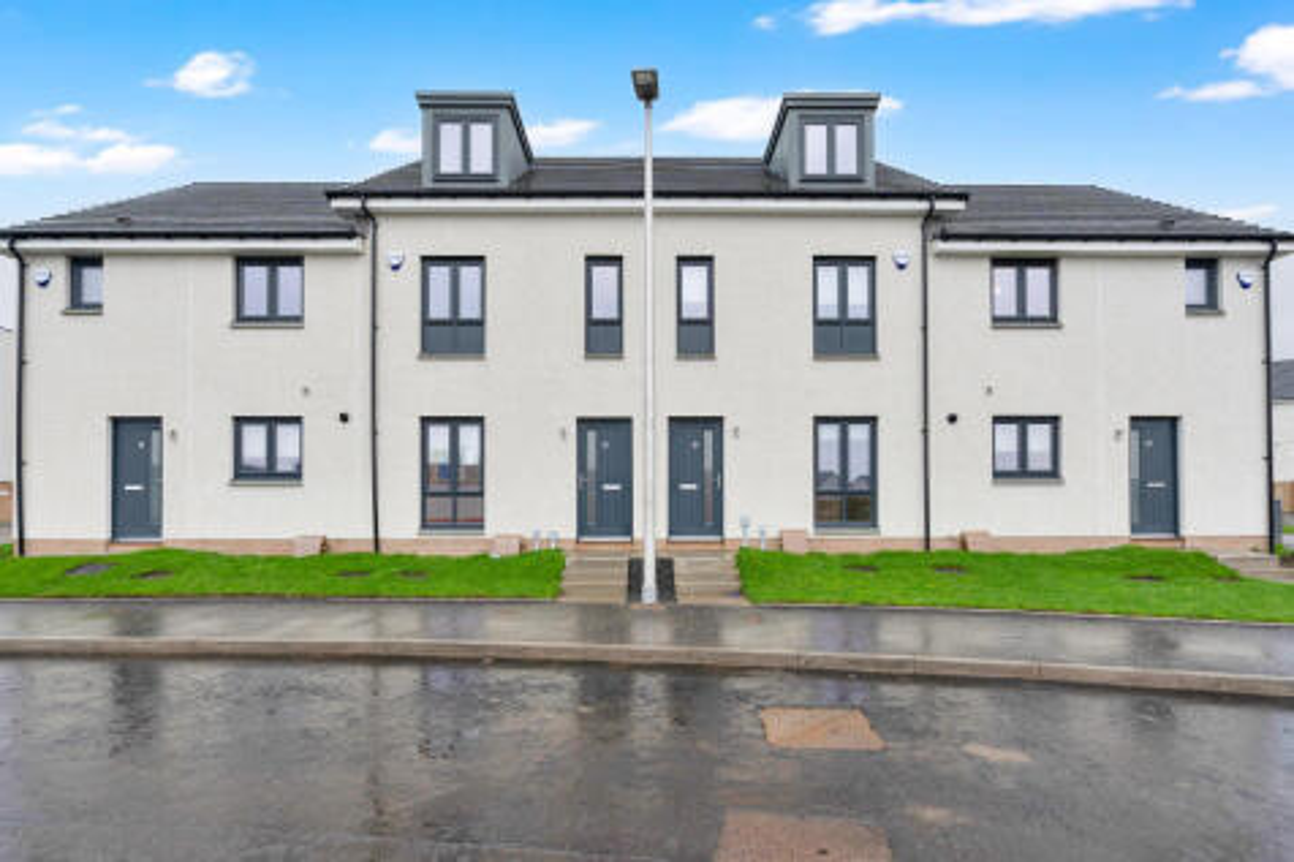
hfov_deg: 96.8
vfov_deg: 73.7
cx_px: 647
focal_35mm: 16
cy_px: 431
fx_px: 575
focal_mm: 16
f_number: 5.6
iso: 200
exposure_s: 1/60
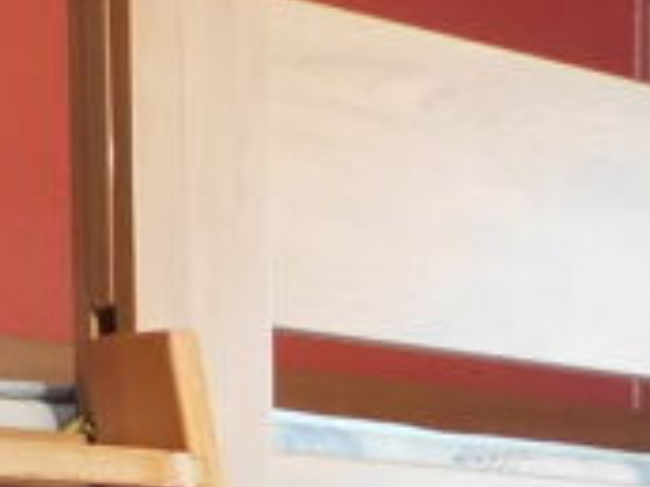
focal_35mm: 134
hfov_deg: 14.7
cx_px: 155
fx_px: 2516
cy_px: 1250
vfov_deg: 9.6
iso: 360
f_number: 3
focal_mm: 4
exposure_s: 1/30
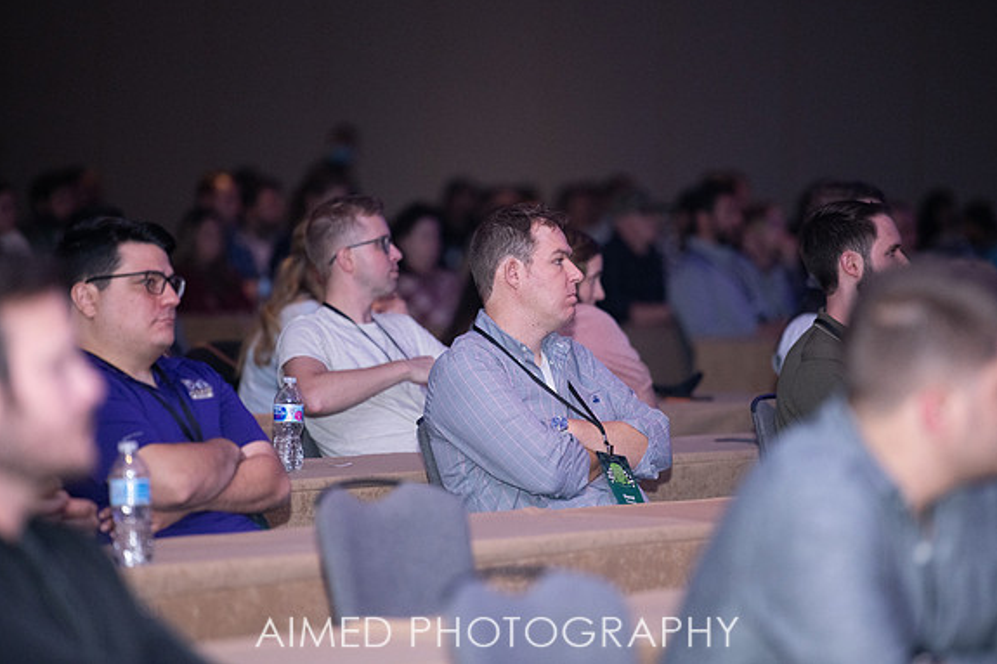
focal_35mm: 207
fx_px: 5731
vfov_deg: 6.6
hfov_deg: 9.9
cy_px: 330
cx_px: 499
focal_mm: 200
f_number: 3.2
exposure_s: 1/250
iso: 1600
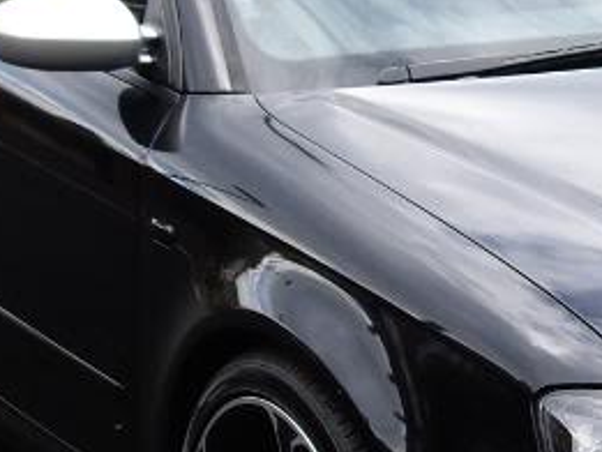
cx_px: 556
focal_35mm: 149
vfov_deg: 10.0
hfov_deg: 13.1
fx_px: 2592
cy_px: 309
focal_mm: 7.9
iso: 64
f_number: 2.8
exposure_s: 1/320
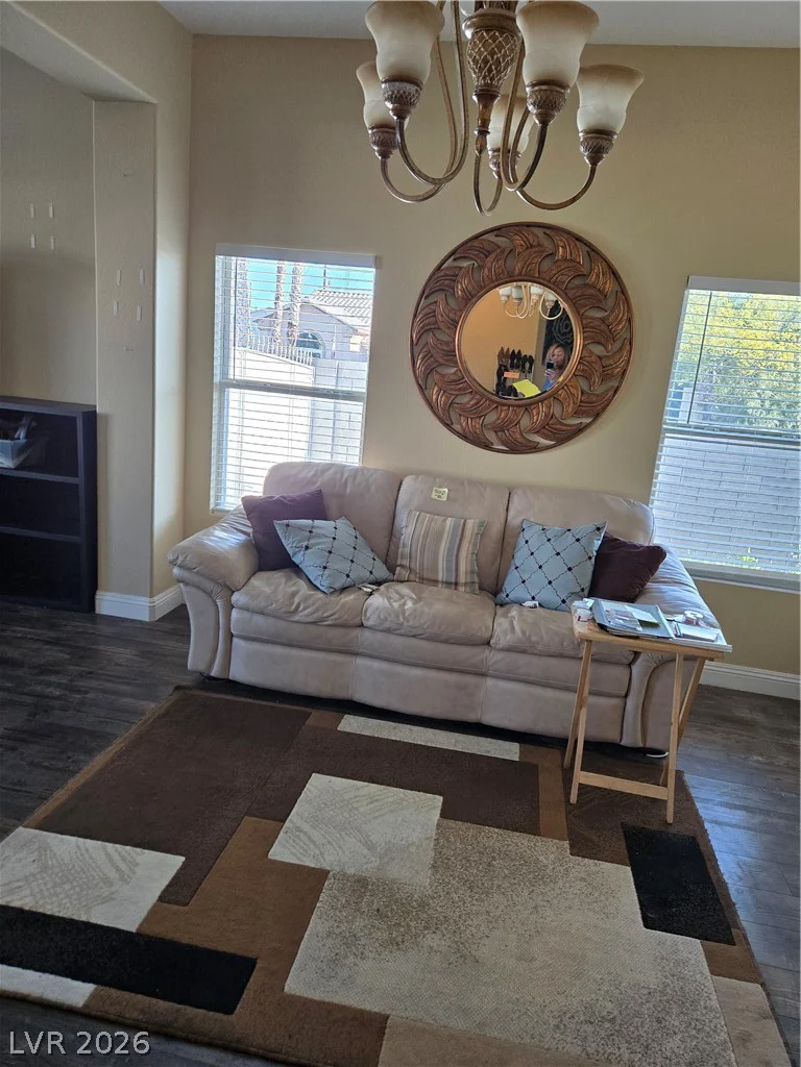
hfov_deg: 58.9
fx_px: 710
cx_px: 400
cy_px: 534
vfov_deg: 73.9
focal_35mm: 23
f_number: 1.8
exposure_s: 1/180
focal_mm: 5.4
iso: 160
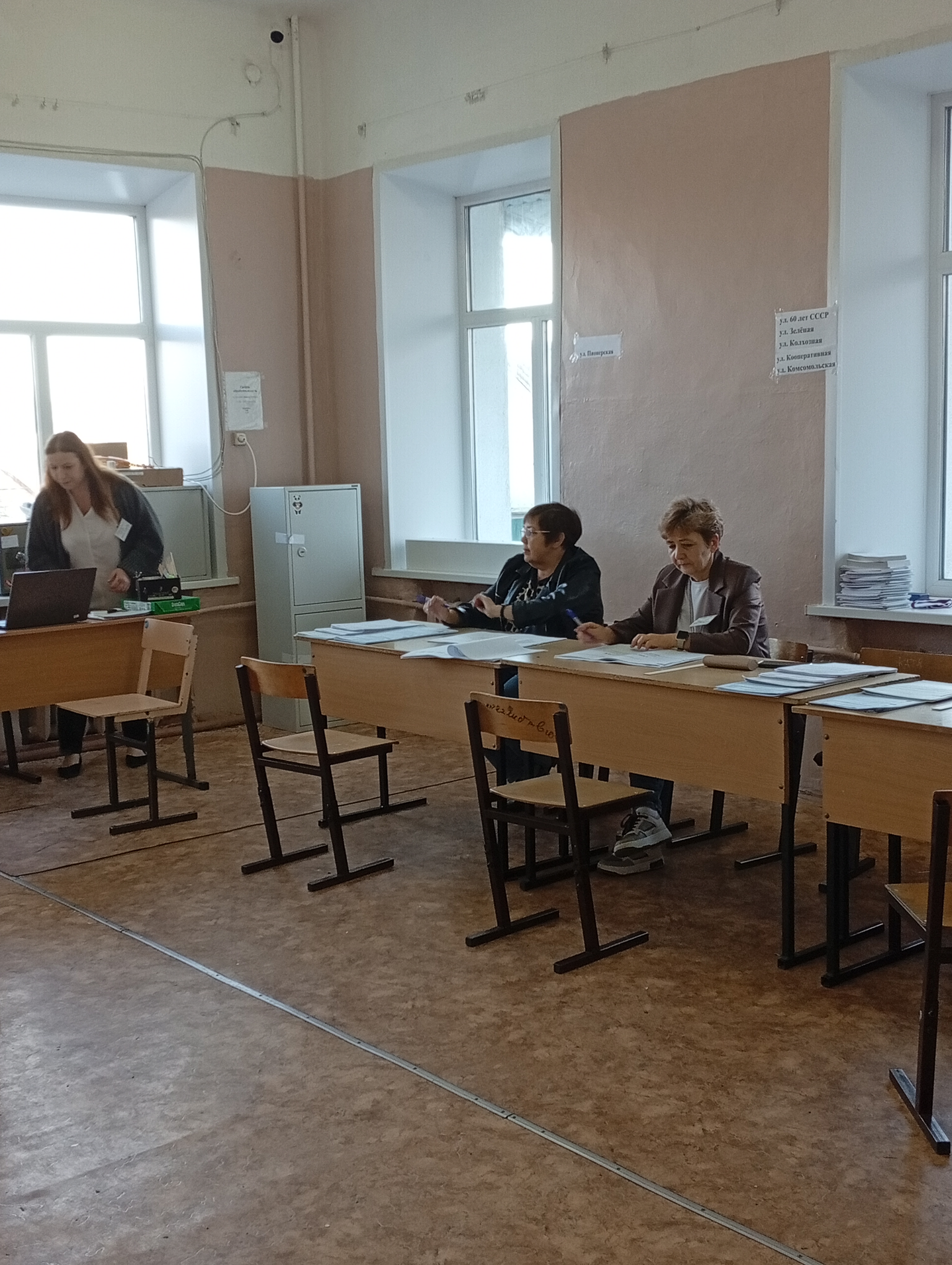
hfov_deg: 33.7
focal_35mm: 43
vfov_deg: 43.8
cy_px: 632
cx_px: 476
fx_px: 1573
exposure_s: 1/50
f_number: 1.8
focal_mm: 3.98
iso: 240
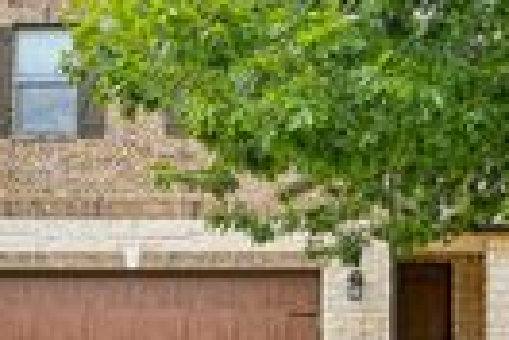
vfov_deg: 25.5
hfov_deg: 37.2
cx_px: 335
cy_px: 195
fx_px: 749
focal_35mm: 53
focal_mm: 14
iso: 100
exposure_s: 1/160
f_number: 8
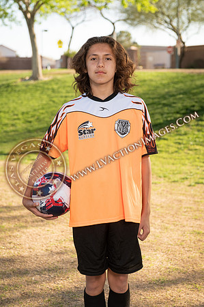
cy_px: 154
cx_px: 102
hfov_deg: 19.4
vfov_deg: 28.9
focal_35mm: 70
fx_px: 596
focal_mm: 70
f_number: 4
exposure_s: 1/250
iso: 100
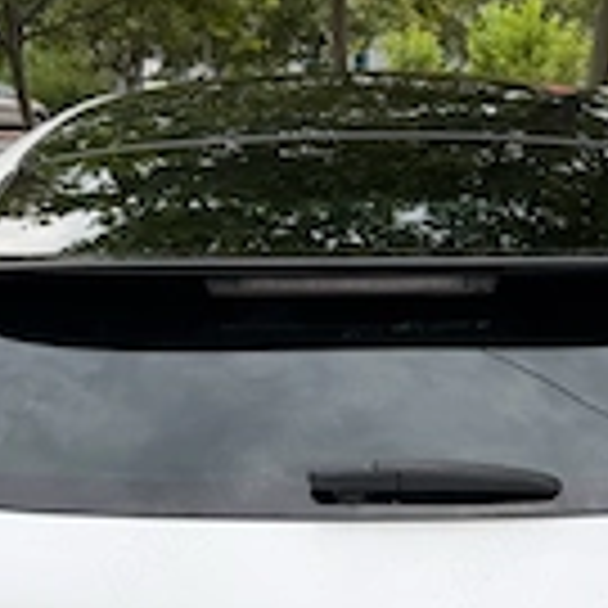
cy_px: 536
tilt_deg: -13.1
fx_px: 1252
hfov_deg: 27.3
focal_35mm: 63
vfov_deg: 26.5
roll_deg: -2.9
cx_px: 333
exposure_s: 1/805
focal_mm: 6.76
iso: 80
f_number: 1.78
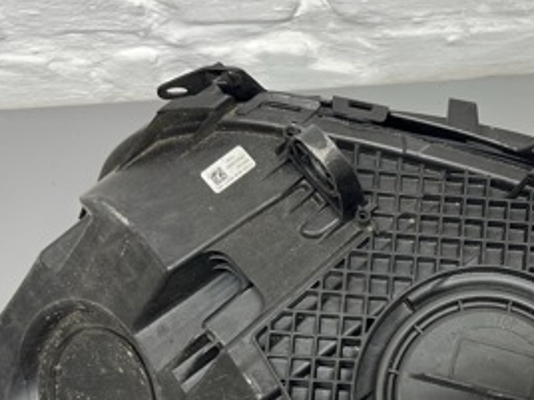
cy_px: 371
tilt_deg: -63.3
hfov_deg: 30.0
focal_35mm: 62
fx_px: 956
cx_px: 466
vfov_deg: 23.0
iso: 80
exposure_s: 1/100
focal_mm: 5.7
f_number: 1.5
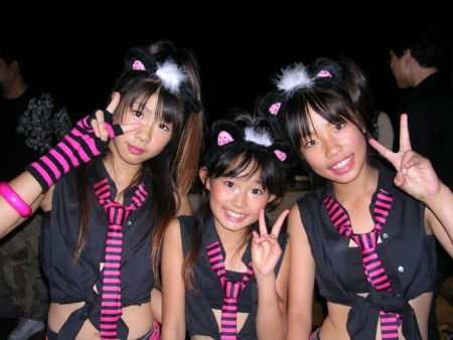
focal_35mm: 38
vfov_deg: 37.8
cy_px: 170
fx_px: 498
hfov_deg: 49.0
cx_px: 226
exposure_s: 1/60.1
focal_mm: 5.8
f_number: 2.8
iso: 50
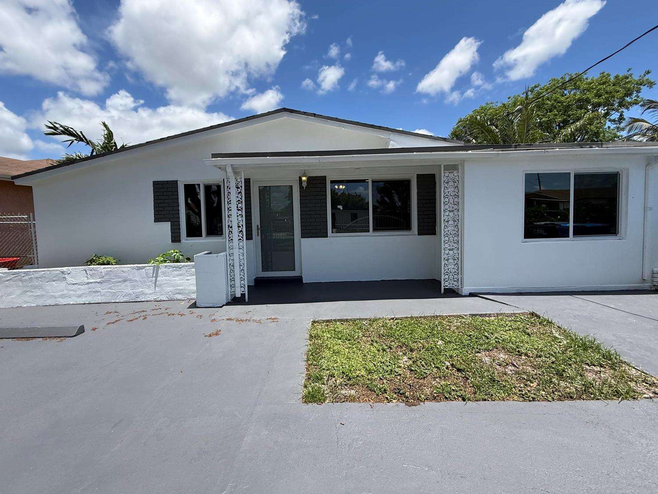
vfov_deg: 81.6
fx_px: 285
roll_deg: +1.3
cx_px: 330
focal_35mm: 15
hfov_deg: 98.2
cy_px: 230
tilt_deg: -1.6
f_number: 2.2
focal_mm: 2.22
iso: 50
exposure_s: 1/1497
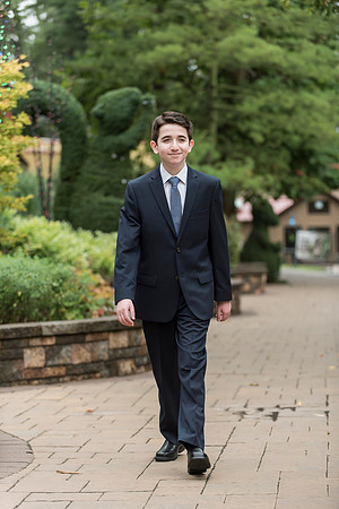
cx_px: 170
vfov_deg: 18.6
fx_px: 1554
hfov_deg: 12.5
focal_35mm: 110
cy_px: 254
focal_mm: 110
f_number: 3.5
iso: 400
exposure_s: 1/800
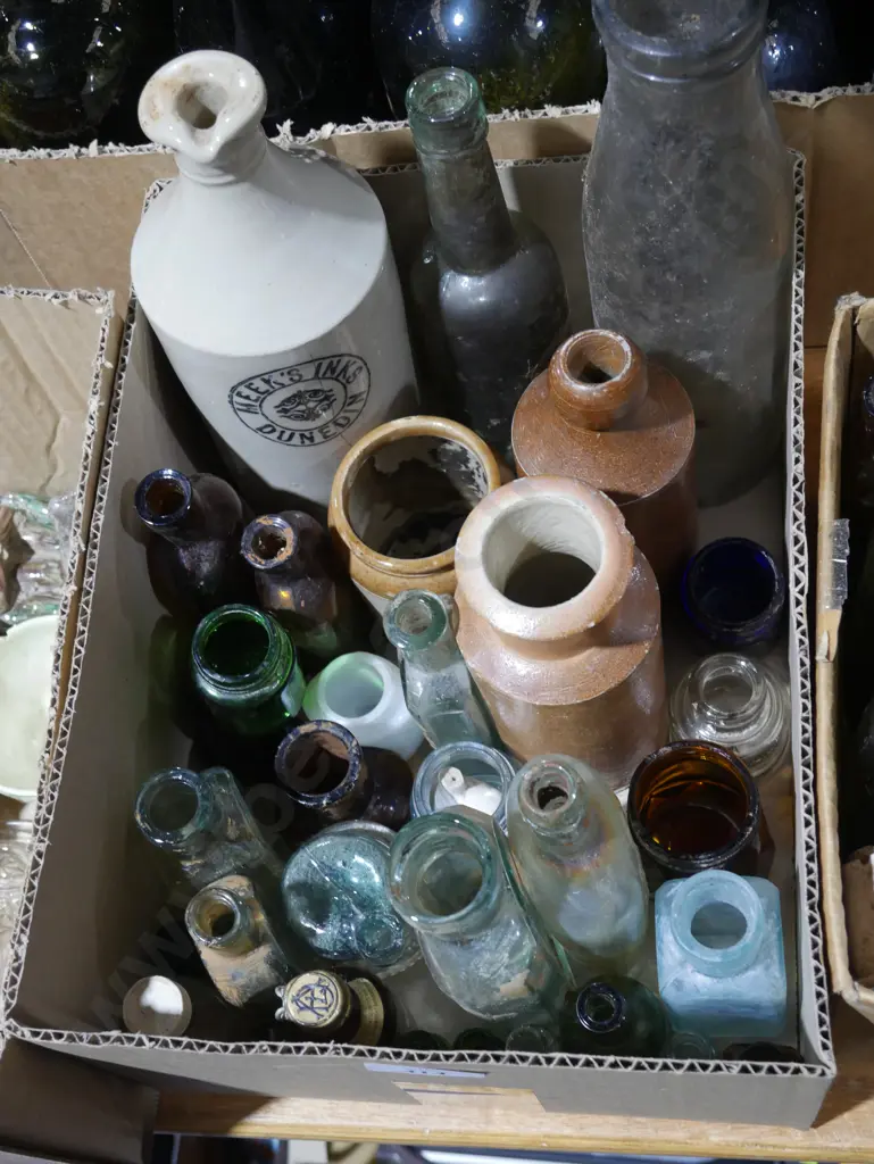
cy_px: 582
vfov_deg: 39.6
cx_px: 437
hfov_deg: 30.3
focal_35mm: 48
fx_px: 1615
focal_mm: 24
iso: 1000
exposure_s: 1/60
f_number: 5.2
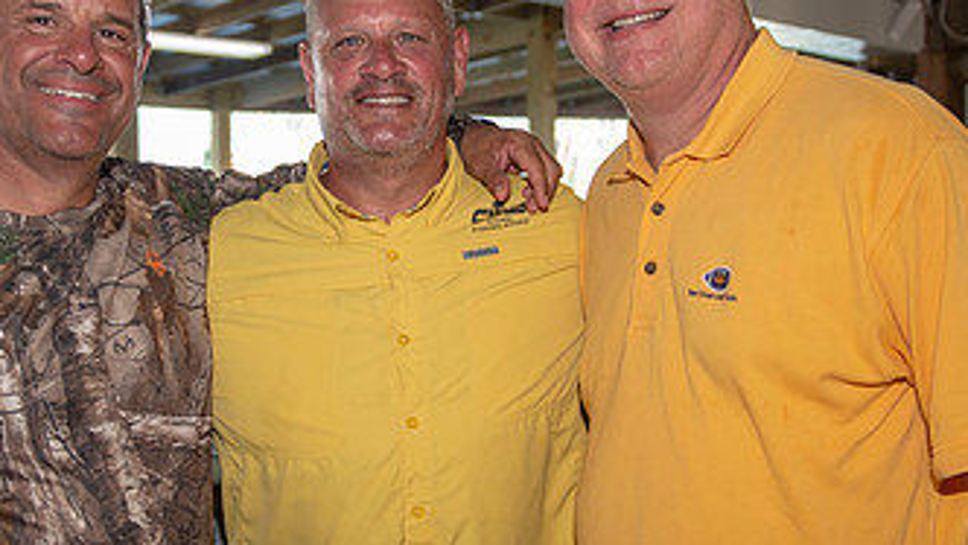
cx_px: 420
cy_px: 300
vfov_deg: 22.6
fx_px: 1361
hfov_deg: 39.1
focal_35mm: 53
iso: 100
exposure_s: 1/100
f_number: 3.2
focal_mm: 29
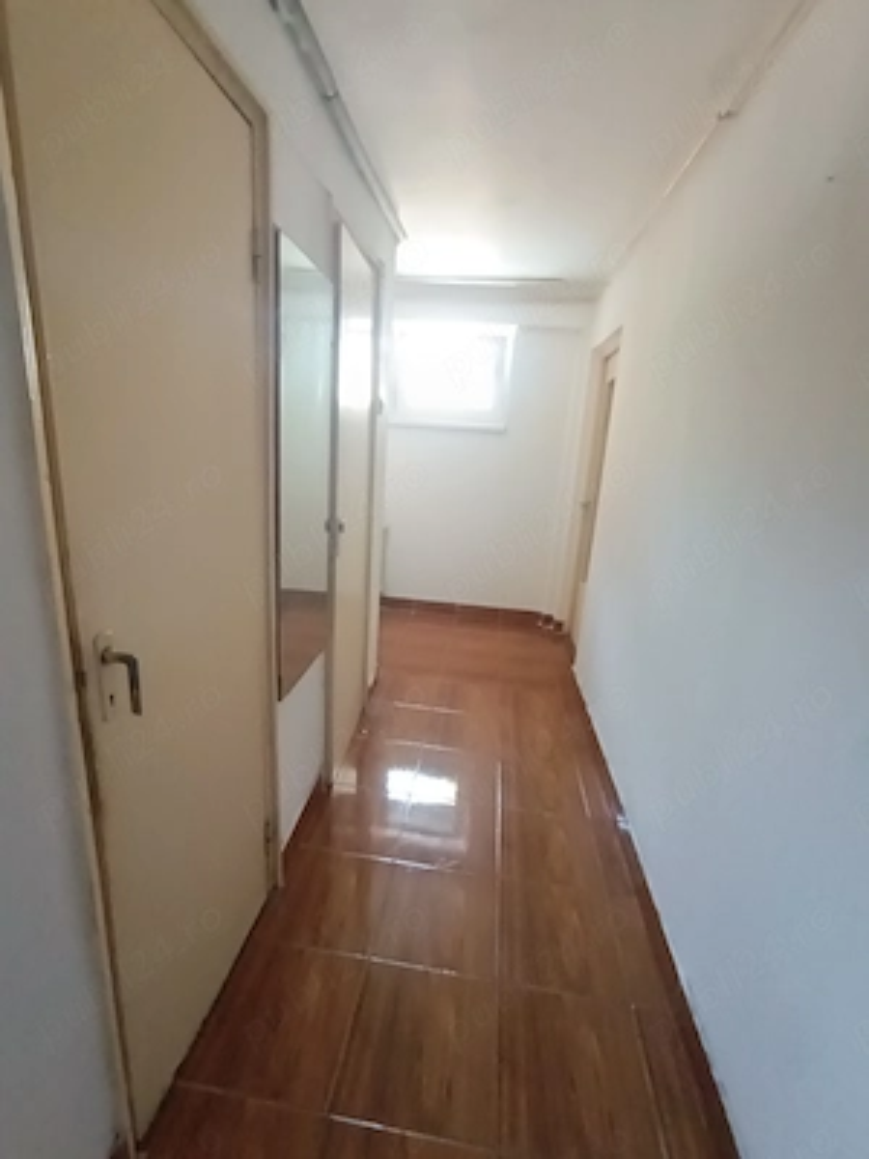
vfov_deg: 94.5
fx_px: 536
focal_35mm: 16
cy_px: 580
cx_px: 434
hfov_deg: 78.1
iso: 722
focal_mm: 1.66
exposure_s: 1/33.3
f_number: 2.2
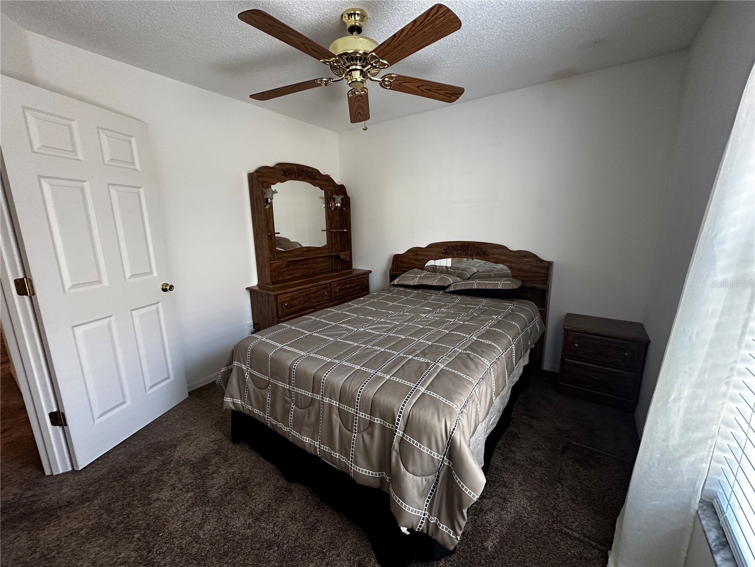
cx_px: 378
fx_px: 305
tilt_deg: -11.7
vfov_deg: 85.7
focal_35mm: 14
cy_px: 284
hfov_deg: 102.1
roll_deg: +1.3
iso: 320
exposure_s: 1/60
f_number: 2.2
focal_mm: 2.22
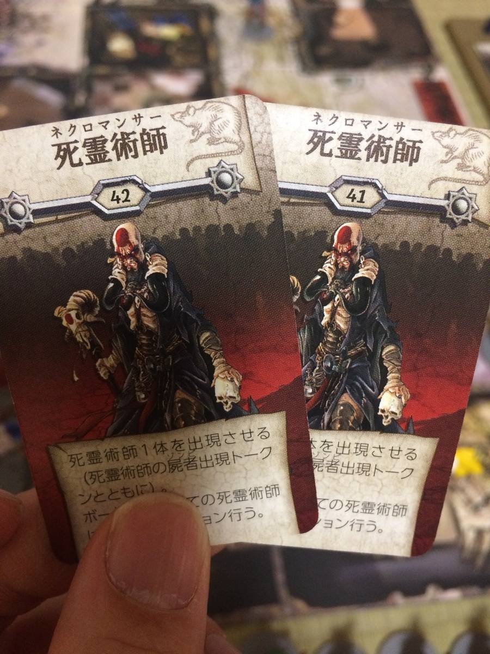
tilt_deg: -56.3
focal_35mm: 29
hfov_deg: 48.2
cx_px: 245
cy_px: 327
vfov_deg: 61.7
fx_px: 547
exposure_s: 1/30
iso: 200
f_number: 2.2
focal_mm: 4.15
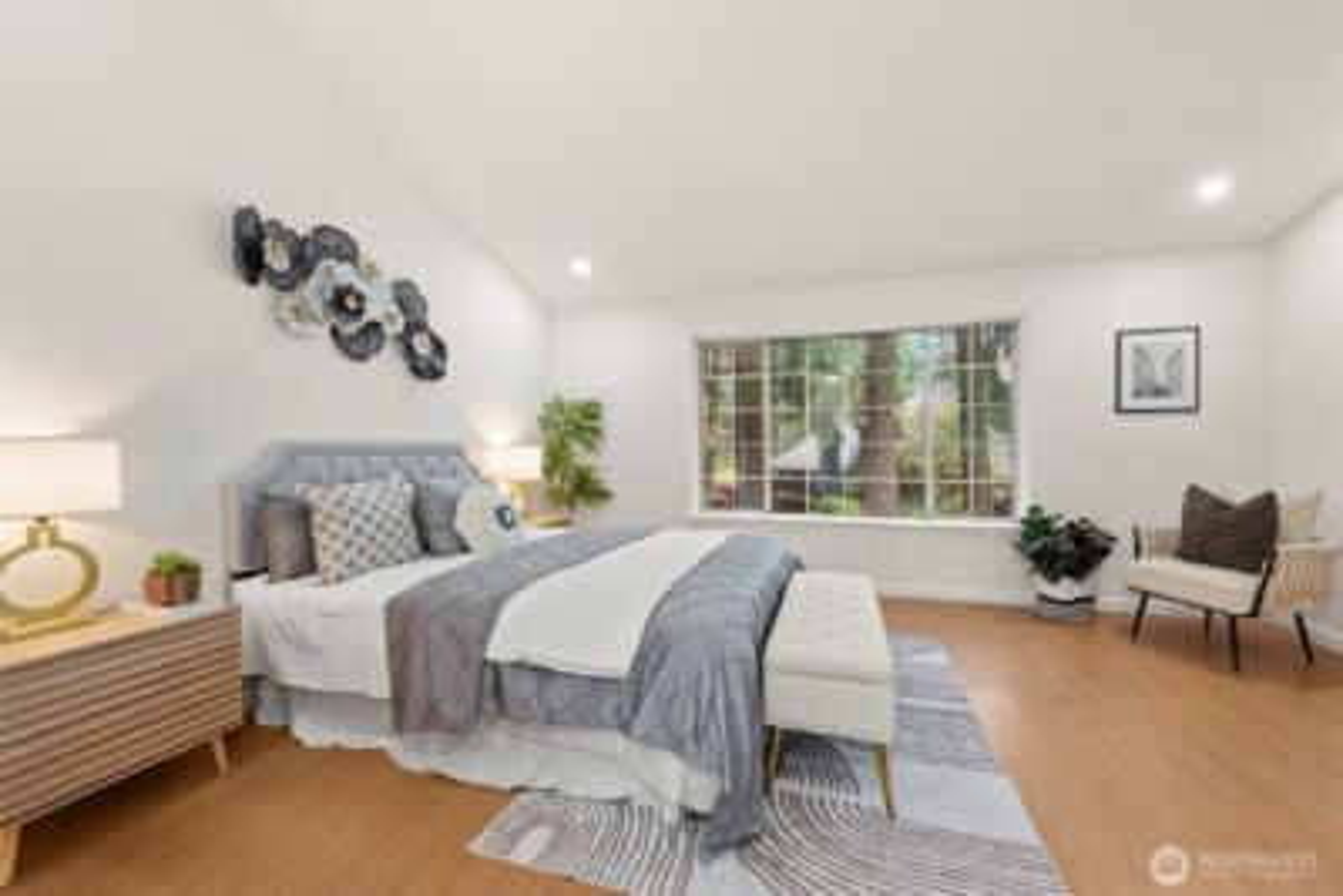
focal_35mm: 14
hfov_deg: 104.2
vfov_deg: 81.3
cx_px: 672
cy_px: 448
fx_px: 522
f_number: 7.1
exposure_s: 1/30
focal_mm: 14
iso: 320
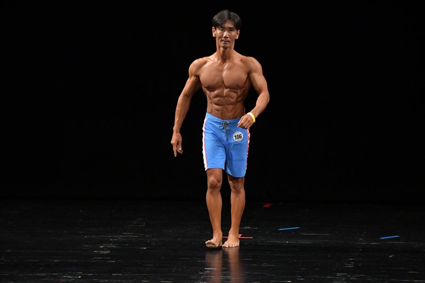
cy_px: 142
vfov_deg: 4.6
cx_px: 212
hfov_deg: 6.9
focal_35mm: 300
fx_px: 3540
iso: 3200
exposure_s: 1/400
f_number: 5.6
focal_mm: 200
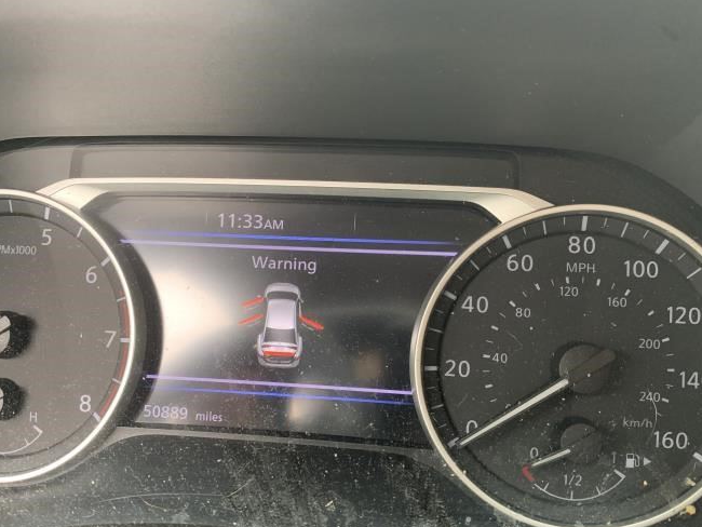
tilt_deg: -24.8
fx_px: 649
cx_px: 324
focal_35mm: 32
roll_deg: +0.1
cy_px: 321
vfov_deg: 43.9
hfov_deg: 56.7
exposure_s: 1/60
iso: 200
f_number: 1.8
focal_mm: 4.25
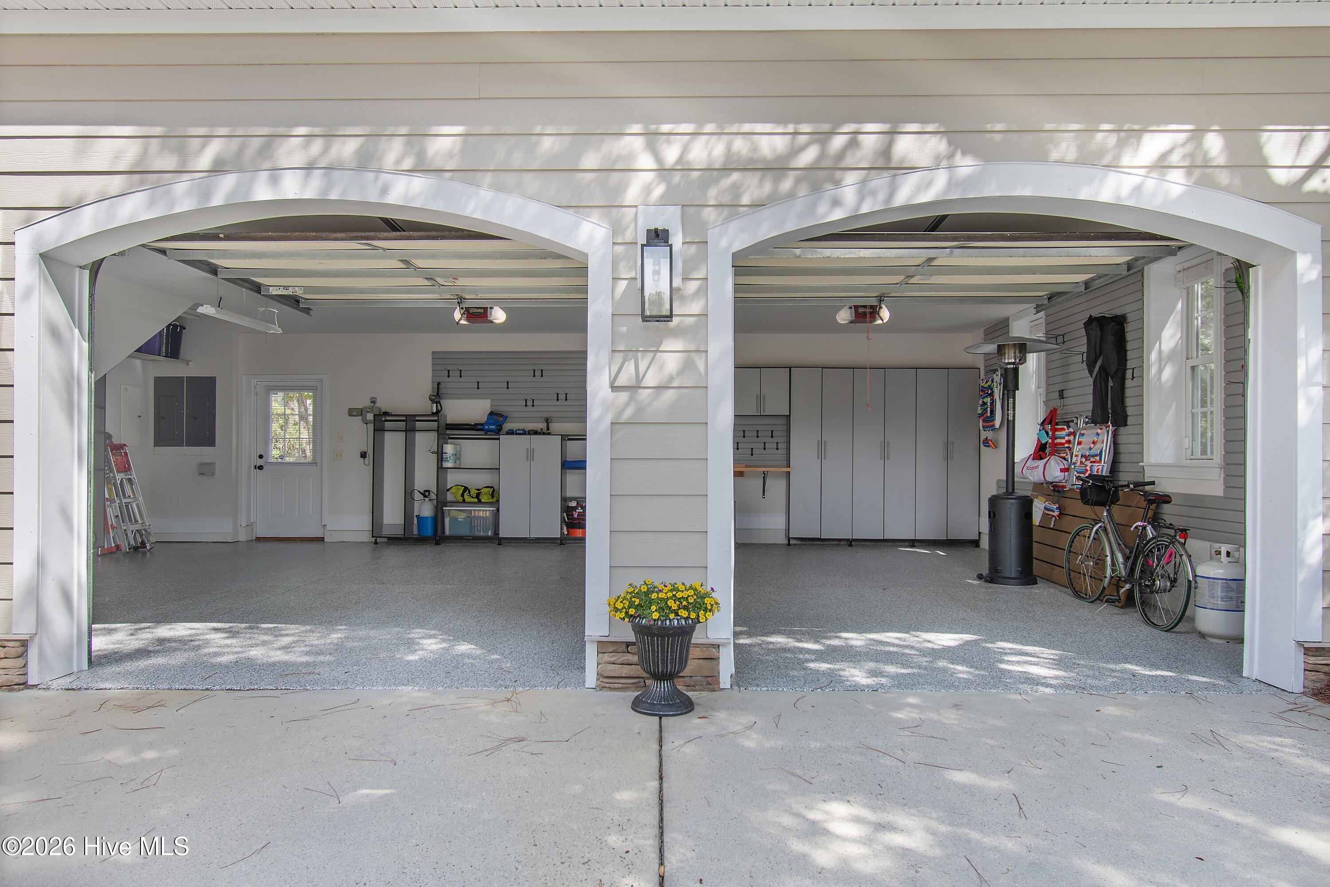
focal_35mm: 22
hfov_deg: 78.6
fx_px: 813
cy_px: 444
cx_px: 665
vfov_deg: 57.2
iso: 100
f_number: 5.6
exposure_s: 1/125
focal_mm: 15
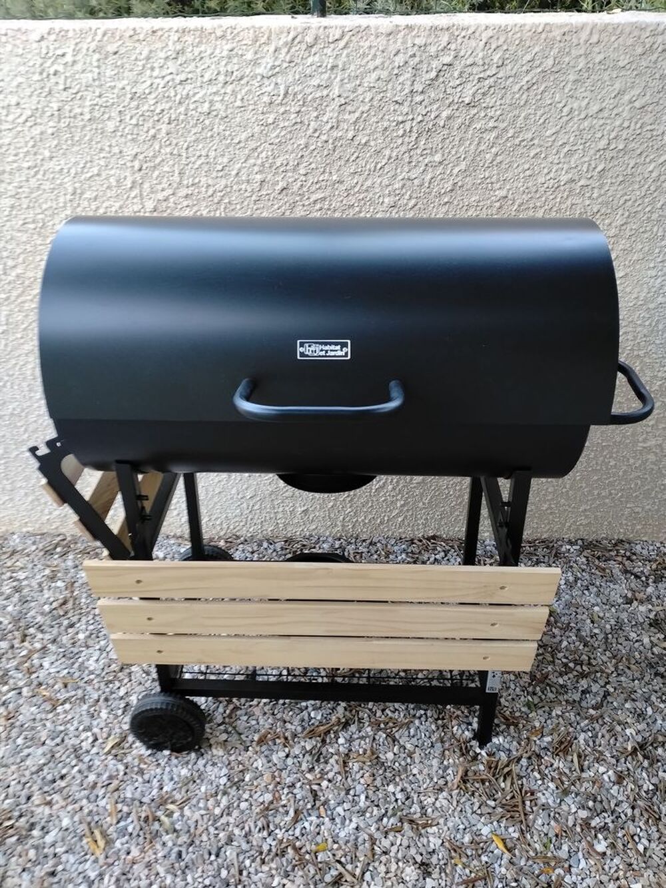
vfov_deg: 65.3
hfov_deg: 51.4
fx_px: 693
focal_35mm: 27
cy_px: 444
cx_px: 333
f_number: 1.8
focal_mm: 4.05
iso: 431
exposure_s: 1/33.3
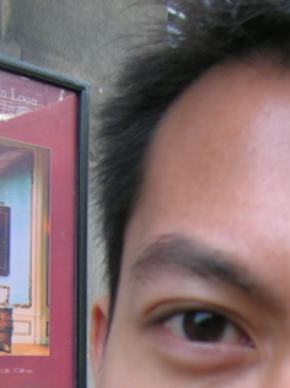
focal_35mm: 84
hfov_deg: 17.1
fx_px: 939
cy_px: 462
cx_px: 303
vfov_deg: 21.6
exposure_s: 1/66.1
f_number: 2.8
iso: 50
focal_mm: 5.4
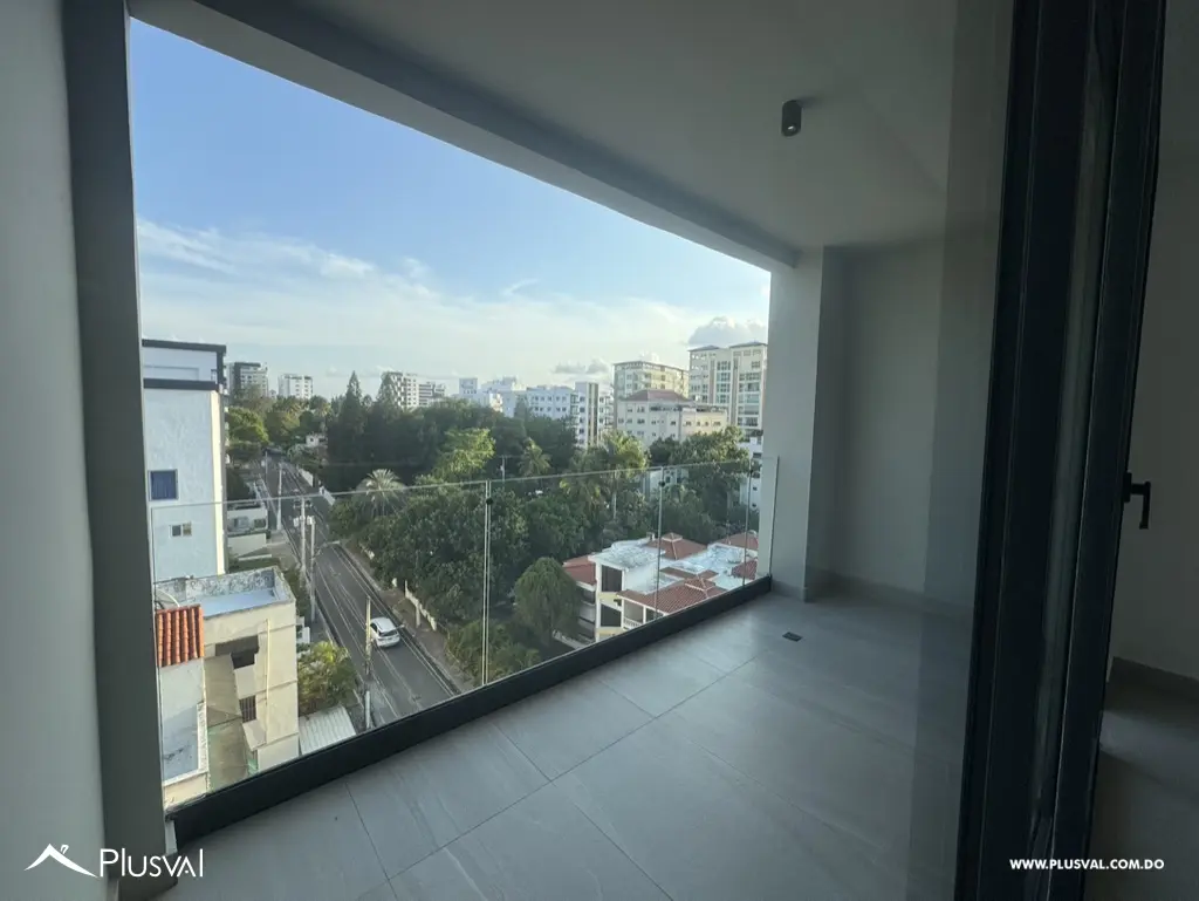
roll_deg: -1.4
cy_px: 450
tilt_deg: -4.3
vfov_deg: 85.7
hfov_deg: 102.0
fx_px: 485
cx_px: 600
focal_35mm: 14
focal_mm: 2.22
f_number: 2.2
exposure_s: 1/879
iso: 50
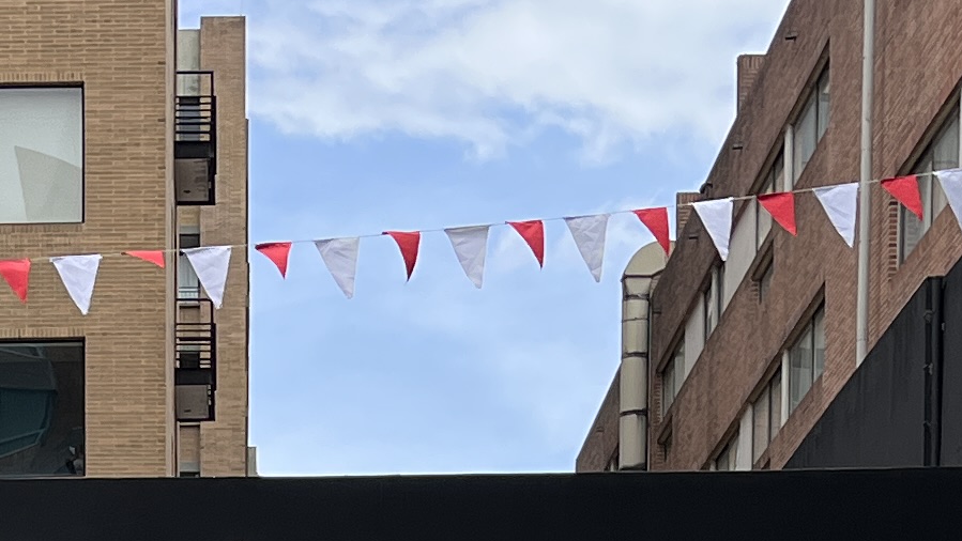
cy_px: 1428
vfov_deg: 8.5
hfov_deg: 16.7
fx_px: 3240
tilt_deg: -4.2
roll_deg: +0.2
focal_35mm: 127
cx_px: 137
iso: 50
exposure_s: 1/3413
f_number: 1.6
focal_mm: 5.1
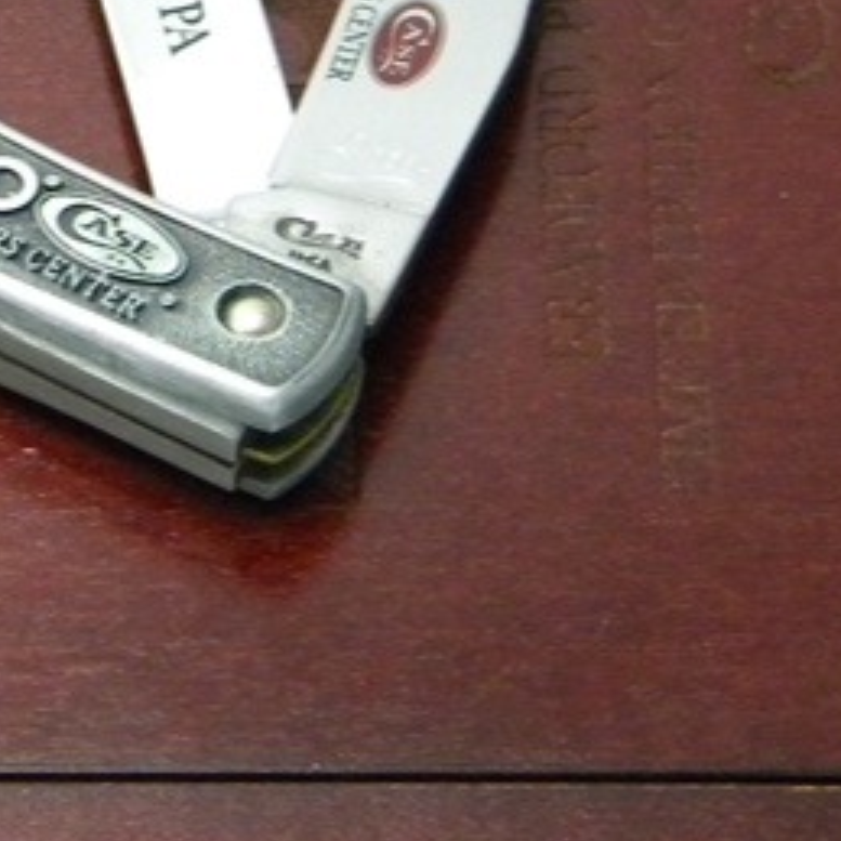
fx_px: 5250
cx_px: 270
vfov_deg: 9.2
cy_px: 295
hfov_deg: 9.2
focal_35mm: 191
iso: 400
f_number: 4.1
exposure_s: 1/24.5
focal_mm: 10.1
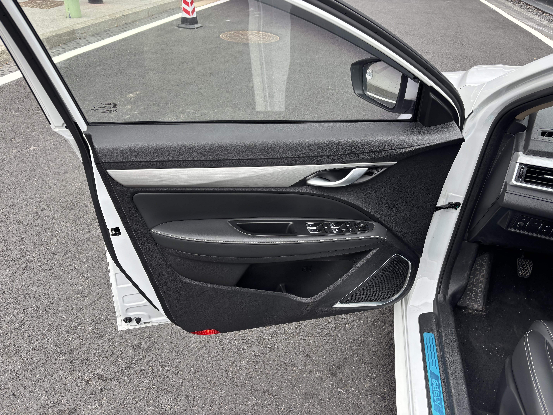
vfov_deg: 53.1
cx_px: 276
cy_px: 208
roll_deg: -3.4
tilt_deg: -33.2
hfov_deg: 67.3
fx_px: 415
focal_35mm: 26
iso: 40
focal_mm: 5.96
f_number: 1.6
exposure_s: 1/236
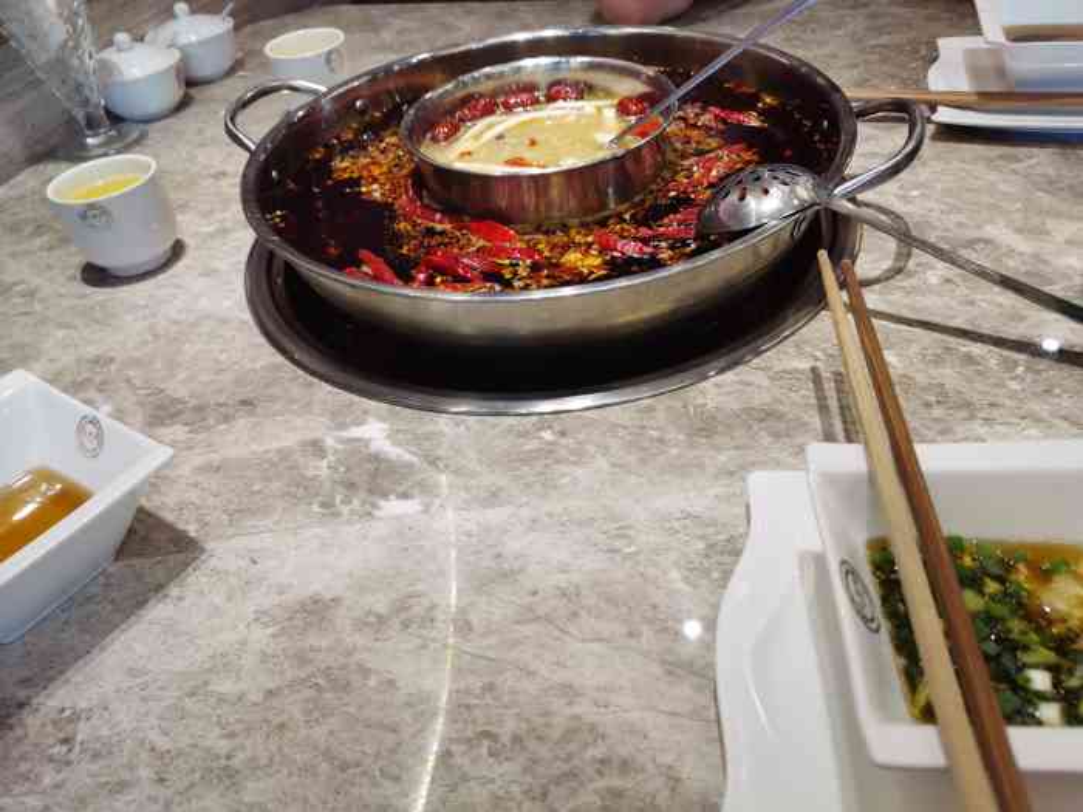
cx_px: 542
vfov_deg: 51.4
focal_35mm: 27
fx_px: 845
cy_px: 406
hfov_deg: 65.3
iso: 64
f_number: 1.8
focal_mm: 5.58
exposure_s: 1/100
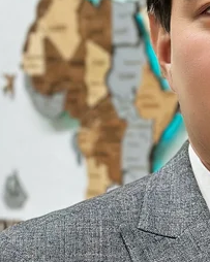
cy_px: 207
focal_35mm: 197
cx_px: 264
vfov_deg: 9.8
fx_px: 1531
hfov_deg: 7.8
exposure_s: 1/125
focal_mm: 6.86
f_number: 1.78
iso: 100
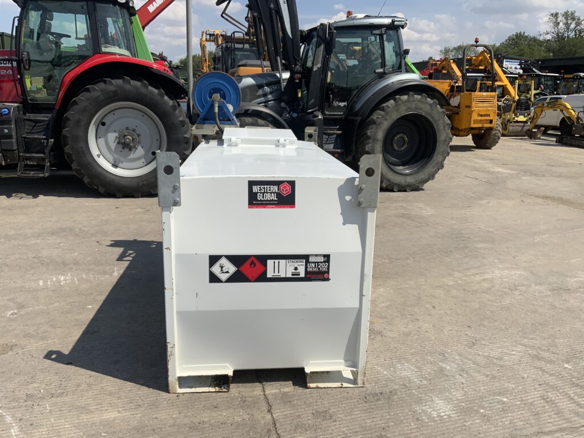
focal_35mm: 29
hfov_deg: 61.7
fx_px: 489
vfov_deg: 48.2
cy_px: 219
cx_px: 292
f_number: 1.8
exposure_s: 1/3534
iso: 16
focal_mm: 3
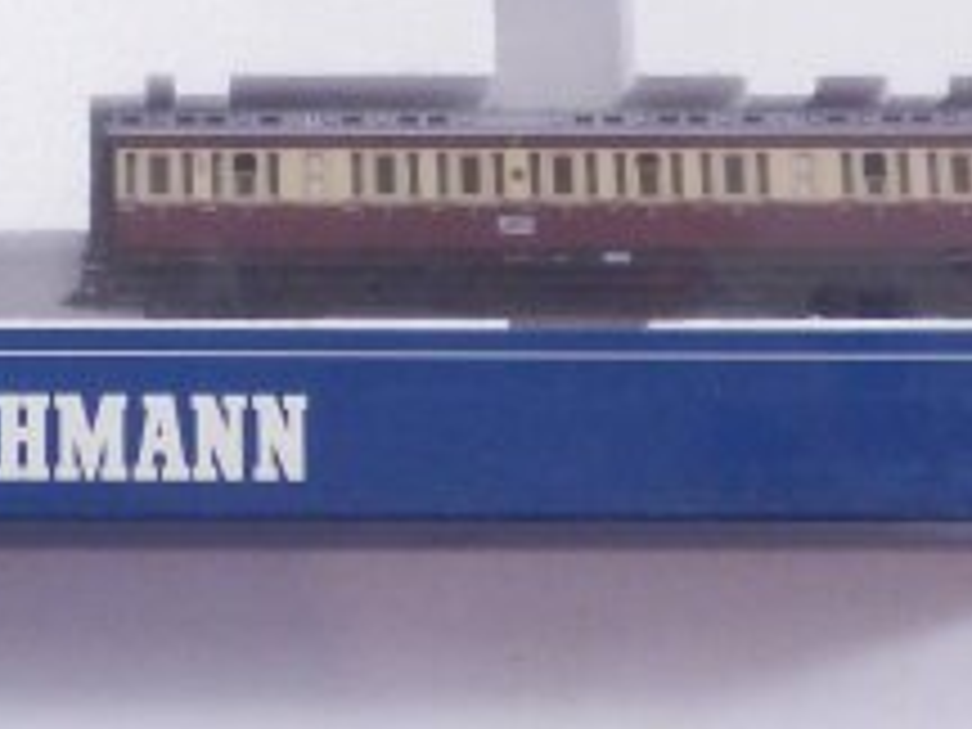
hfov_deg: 17.3
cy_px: 18
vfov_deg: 13.2
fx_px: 3117
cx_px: -18
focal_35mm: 111
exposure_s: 1/160
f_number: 3.7
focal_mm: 7.3
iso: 800
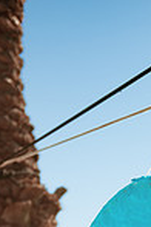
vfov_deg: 13.3
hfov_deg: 9.2
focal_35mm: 147
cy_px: 315
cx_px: 176
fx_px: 925
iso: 250
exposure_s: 1/8000
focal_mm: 48
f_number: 3.2
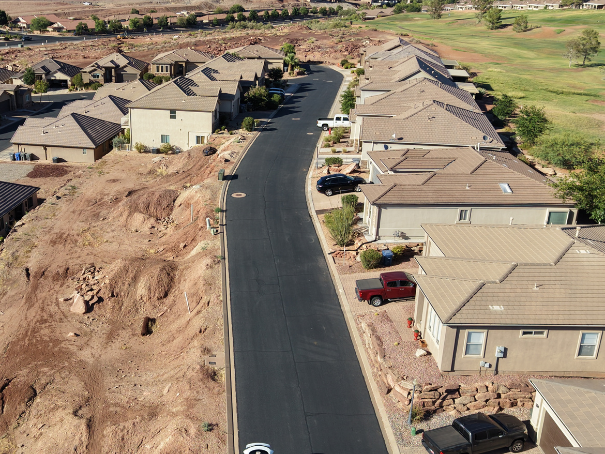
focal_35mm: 42
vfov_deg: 34.4
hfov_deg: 44.1
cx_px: 195
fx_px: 734
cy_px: 222
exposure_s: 1/4000
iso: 200
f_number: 1.8
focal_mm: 8.67
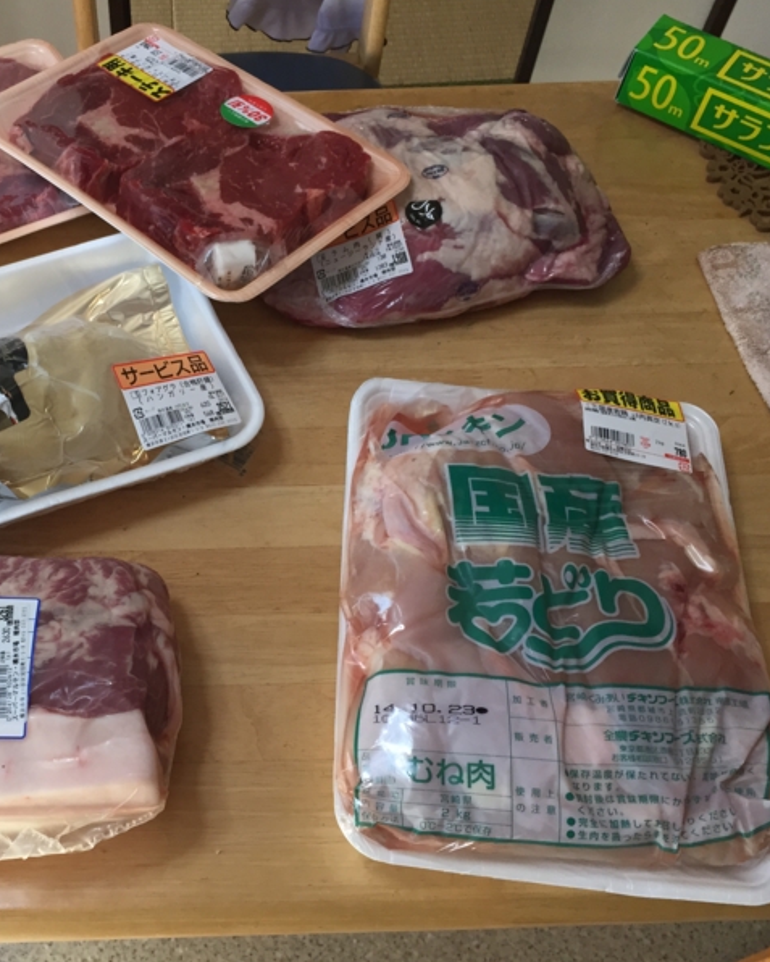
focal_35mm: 38
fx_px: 1082
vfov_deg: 47.9
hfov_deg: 38.1
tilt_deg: -58.2
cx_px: 189
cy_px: 479
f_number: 2.2
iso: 32
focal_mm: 4.15
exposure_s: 1/30
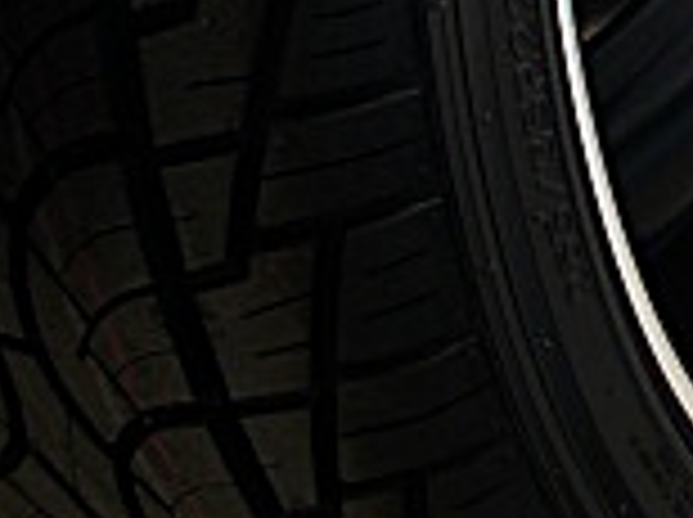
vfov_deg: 9.4
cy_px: -432
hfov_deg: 12.9
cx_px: 814
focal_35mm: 150
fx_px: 2998
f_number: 2.8
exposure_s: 1/100
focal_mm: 6.3
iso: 100
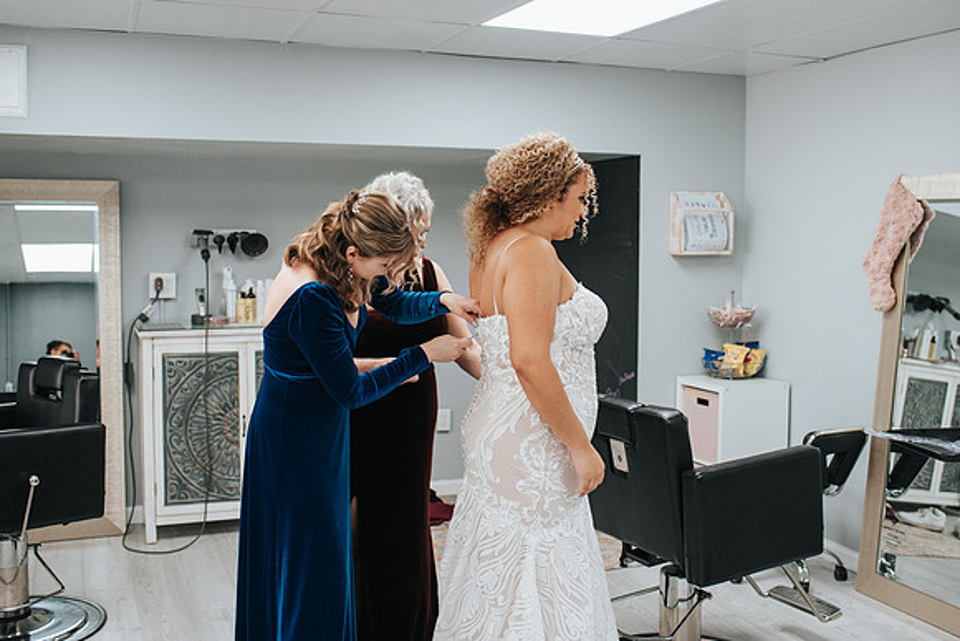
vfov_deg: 32.9
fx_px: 1084
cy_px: 288
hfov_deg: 47.7
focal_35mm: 41
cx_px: 528
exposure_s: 1/250
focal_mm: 35
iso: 720
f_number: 2.8
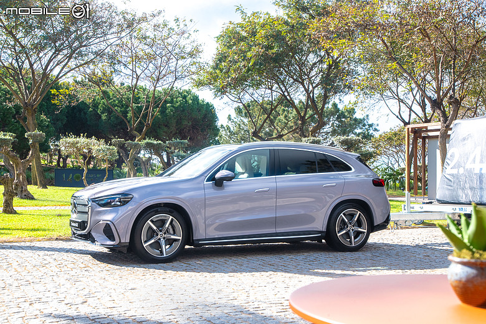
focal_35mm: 52
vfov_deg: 26.0
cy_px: 162
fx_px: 702
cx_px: 243
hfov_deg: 38.2
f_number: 5.6
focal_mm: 52
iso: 400
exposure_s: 1/80
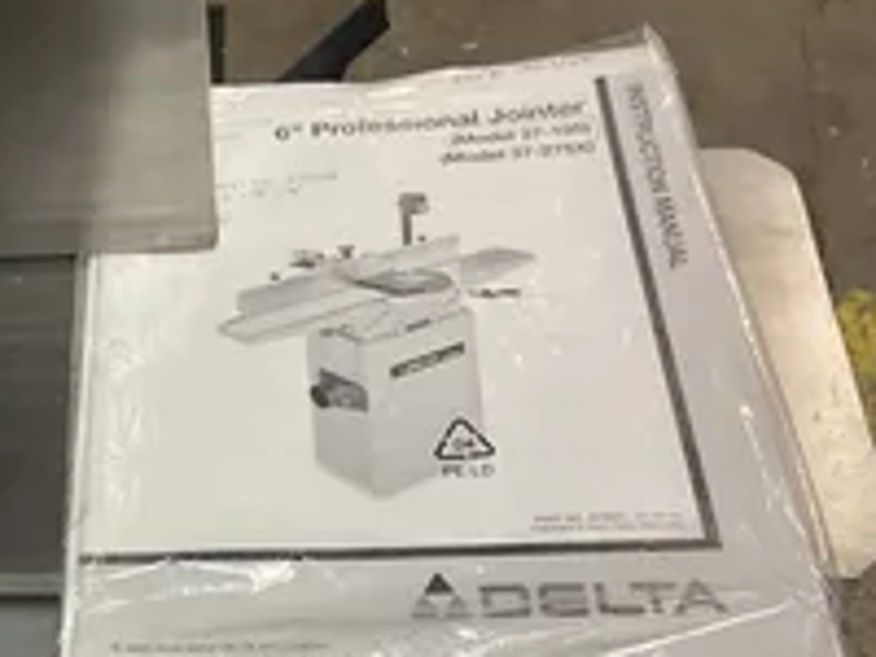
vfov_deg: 25.0
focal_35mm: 58
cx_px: 74
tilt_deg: -51.8
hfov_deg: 31.5
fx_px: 1468
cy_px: 486
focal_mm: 3
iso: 200
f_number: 1.8
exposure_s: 1/60
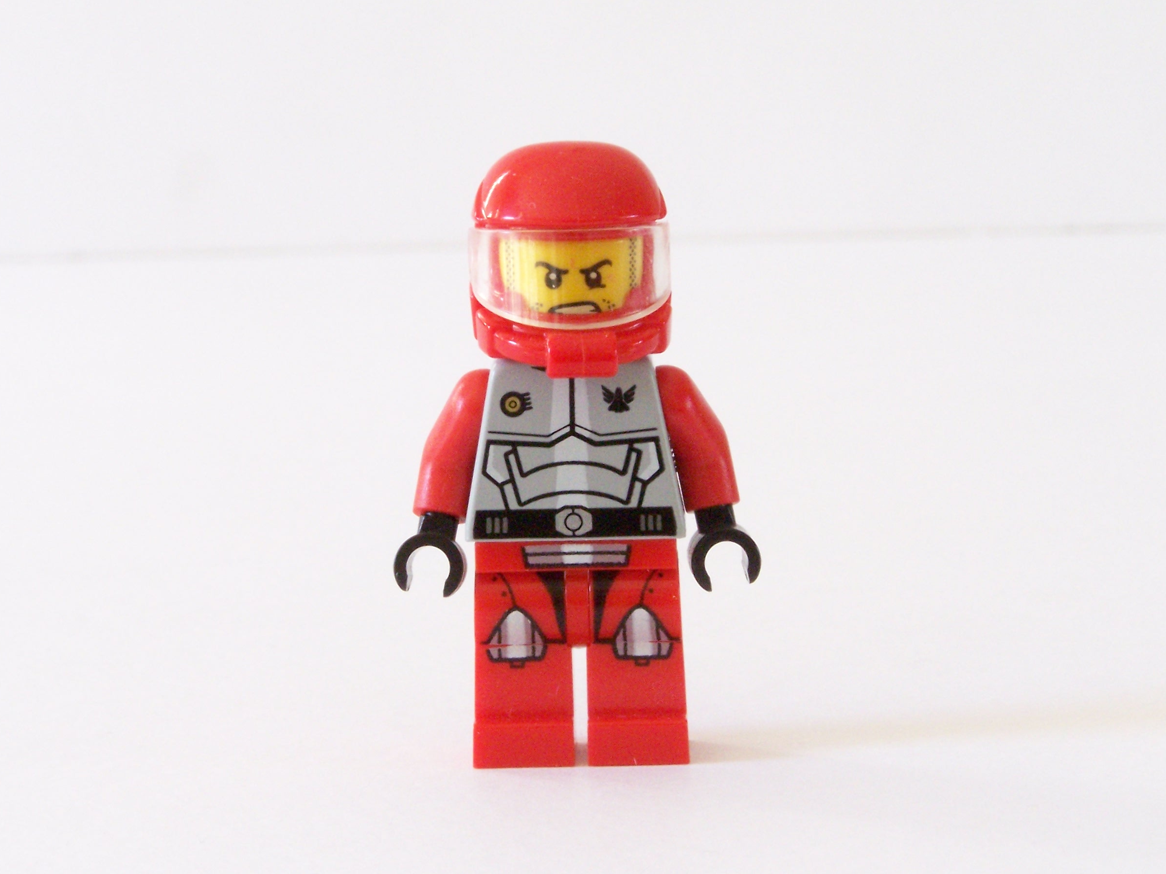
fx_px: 3402
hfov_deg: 19.4
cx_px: 581
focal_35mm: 101
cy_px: 414
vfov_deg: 14.6
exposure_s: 1/15
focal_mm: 15.6
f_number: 8
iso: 400
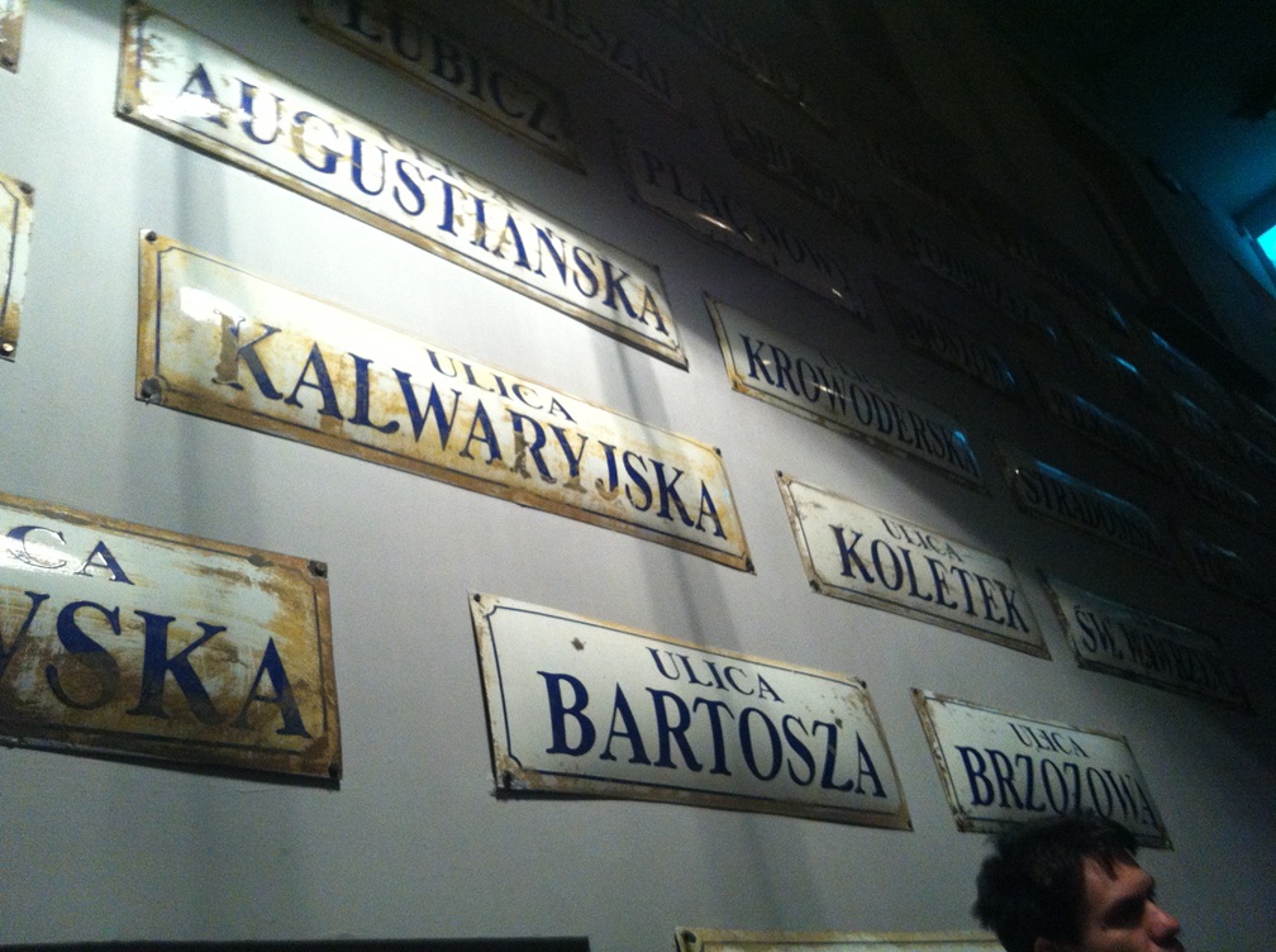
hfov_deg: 52.7
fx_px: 1288
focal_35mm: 35
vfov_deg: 40.6
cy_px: 476
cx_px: 638
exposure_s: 1/15
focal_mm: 3.85
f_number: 2.8
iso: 320
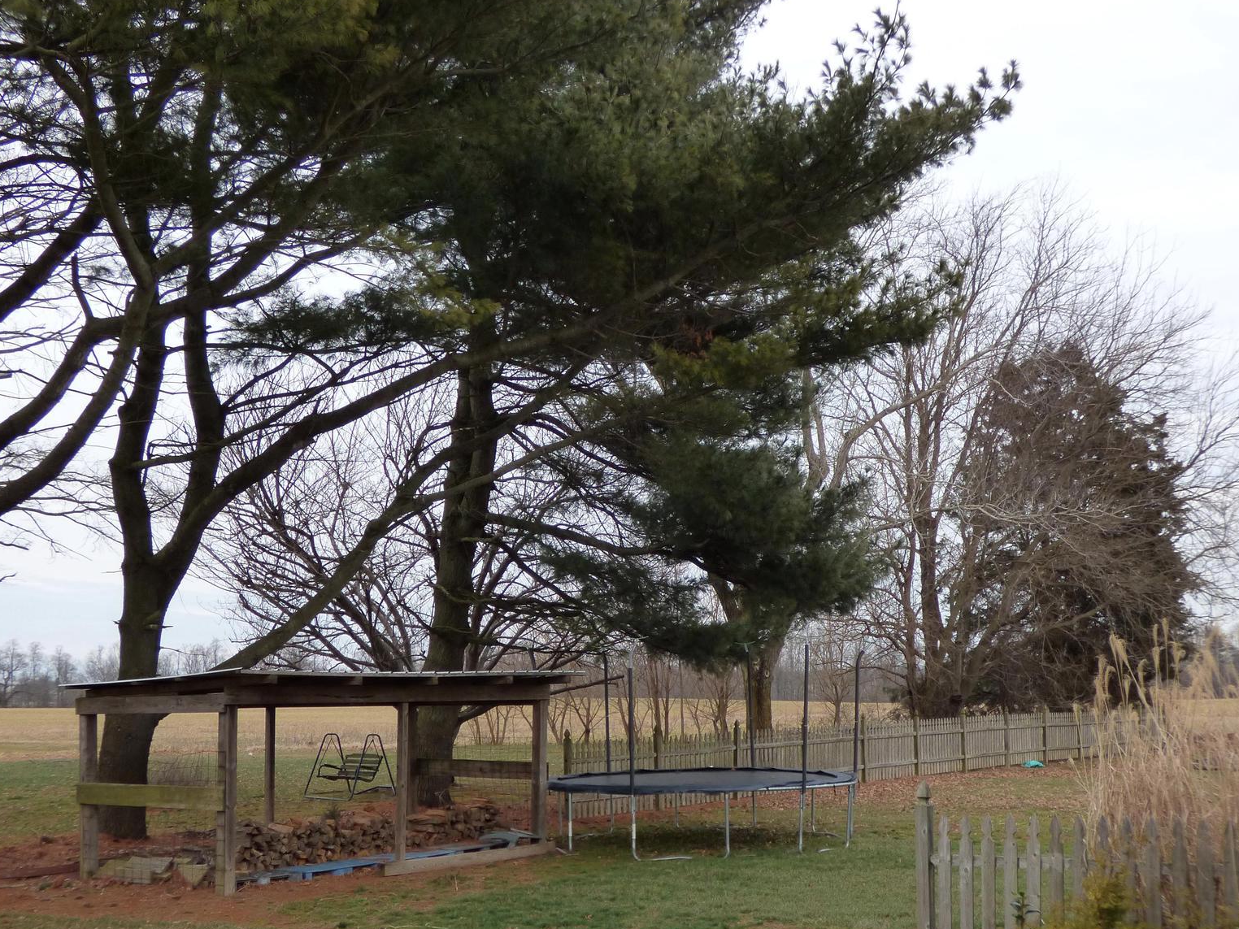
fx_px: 1539
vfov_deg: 33.3
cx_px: 653
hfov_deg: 43.8
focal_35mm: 43
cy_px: 615
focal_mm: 5.78
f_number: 3.4
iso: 160
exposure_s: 1/200
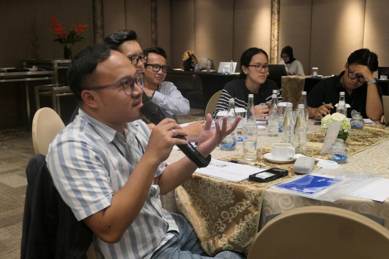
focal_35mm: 43
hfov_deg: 45.4
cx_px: 194
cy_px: 130
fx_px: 465
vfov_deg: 31.2
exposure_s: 1/100
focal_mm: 15.9
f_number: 2.8
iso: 1250
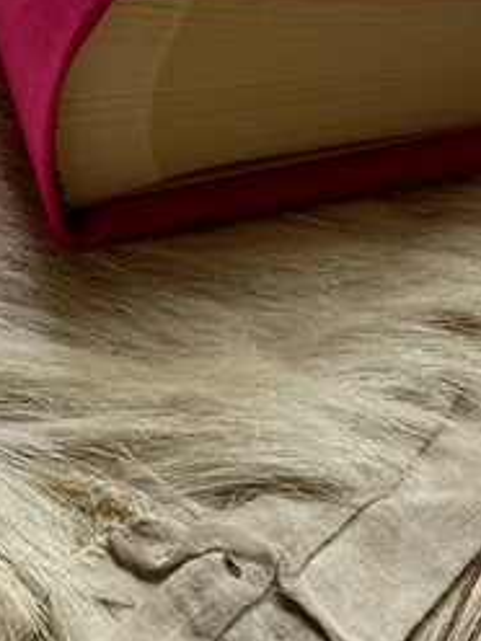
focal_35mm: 170
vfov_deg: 11.3
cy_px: -243
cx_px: 427
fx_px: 3150
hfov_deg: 8.7
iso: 50
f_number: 1.78
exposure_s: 1/178
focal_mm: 6.86
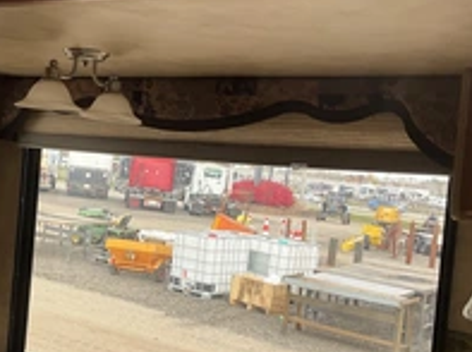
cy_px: 192
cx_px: 120
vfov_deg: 24.7
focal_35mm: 59
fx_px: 803
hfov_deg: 32.2
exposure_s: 1/122
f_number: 1.8
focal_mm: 3
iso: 32
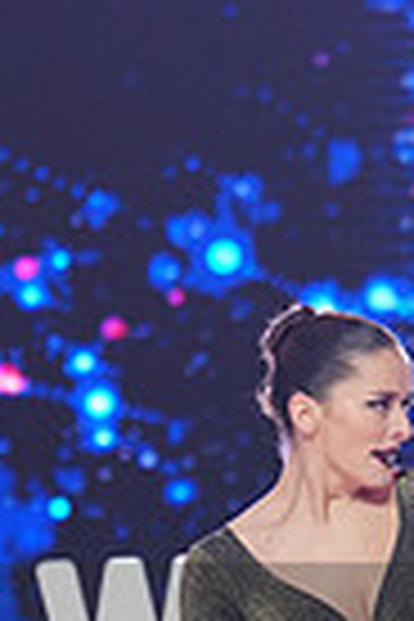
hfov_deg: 3.3
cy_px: 716
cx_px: 623
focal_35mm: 411
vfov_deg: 5.0
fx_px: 7089
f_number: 2.8
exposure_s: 1/400
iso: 2000
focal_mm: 98
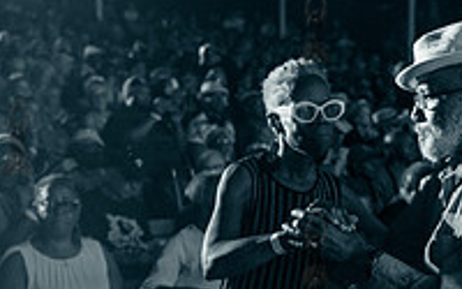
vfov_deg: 16.2
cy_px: 246
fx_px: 1007
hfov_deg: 25.7
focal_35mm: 80
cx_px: 314
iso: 4000
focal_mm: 27
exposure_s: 1/160
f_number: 2.8
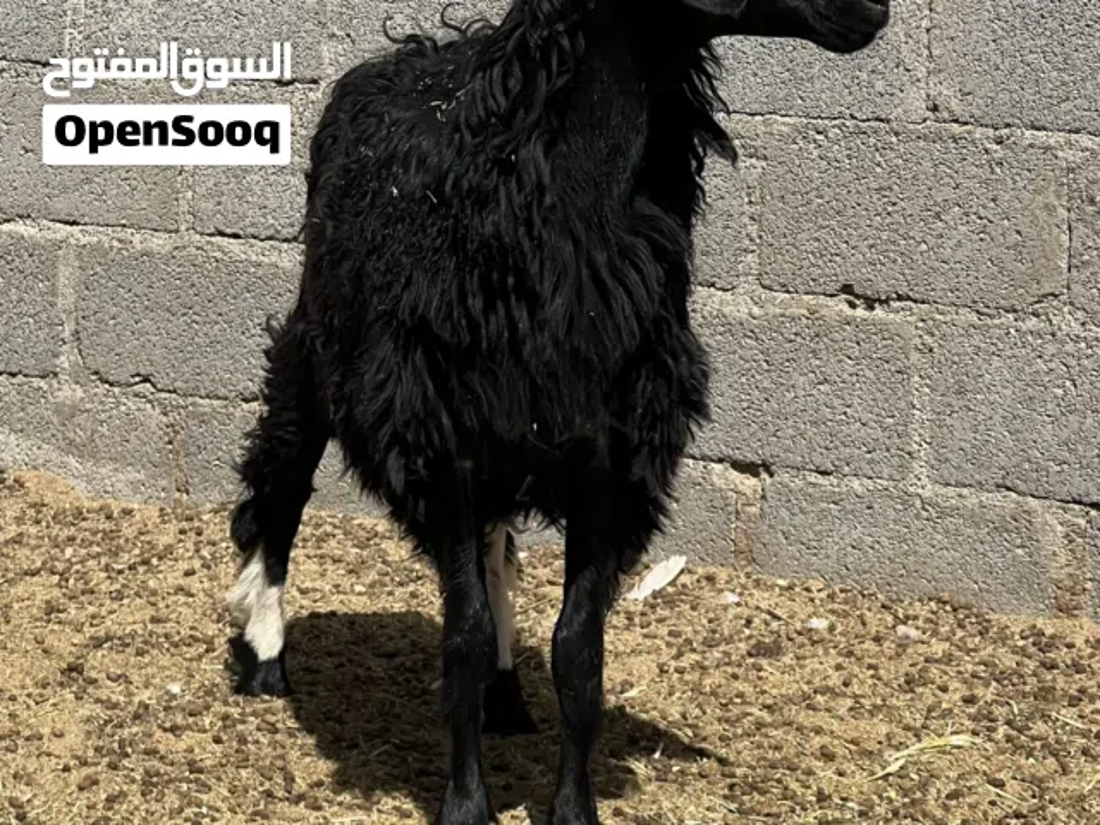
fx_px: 2447
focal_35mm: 77
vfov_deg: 19.1
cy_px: 412
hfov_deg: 25.3
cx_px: 550
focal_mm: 9
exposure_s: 1/853
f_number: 2.8
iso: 32
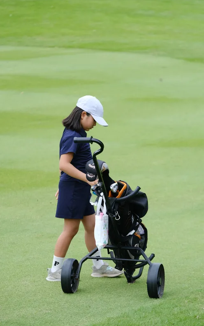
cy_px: 163
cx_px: 95
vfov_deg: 14.2
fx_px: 1307
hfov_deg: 8.9
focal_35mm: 147
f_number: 4
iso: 160
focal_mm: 95
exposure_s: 1/400
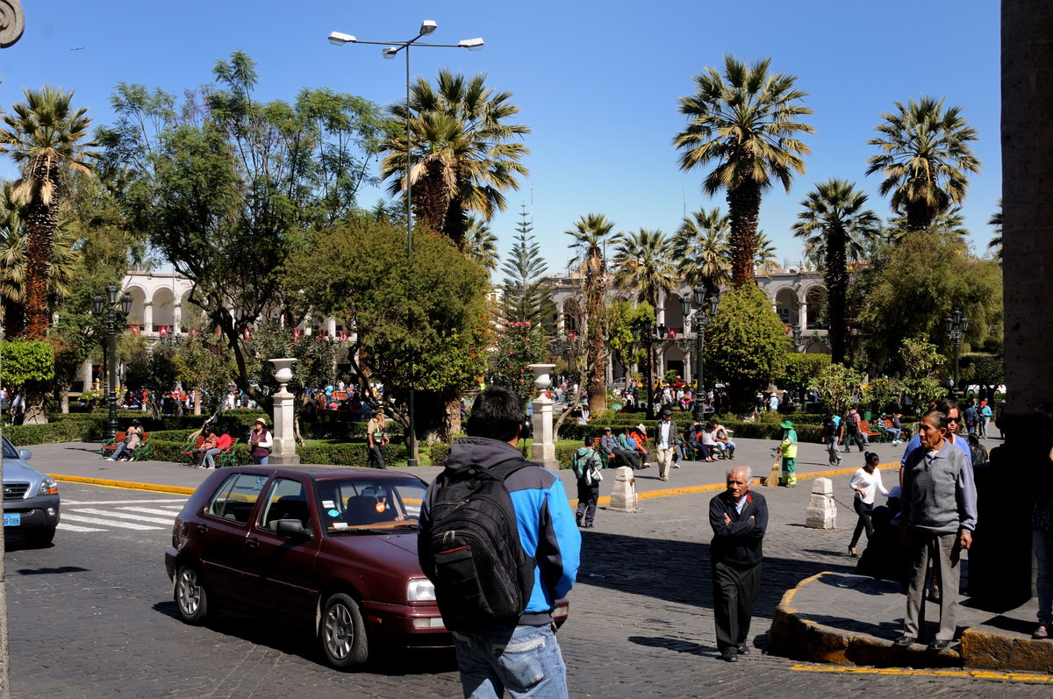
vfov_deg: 28.9
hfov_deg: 42.4
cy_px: 350
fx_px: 1358
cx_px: 526
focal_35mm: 46
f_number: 9
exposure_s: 1/320
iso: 200
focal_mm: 31
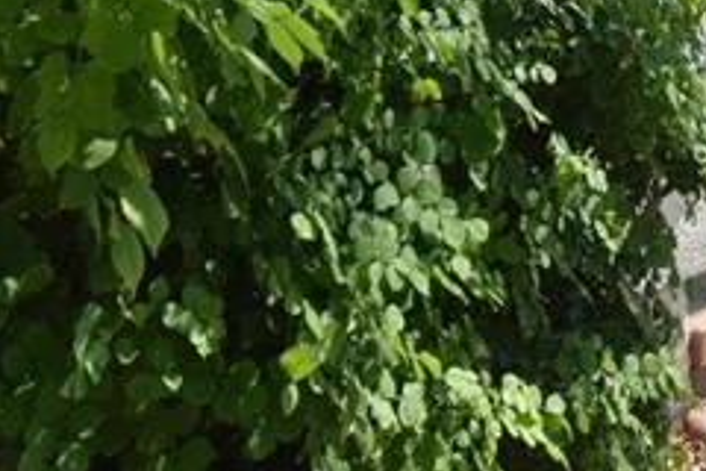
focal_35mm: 64
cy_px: -305
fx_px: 1255
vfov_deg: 18.1
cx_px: 841
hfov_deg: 27.7
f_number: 8
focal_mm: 10
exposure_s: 1/250
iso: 200
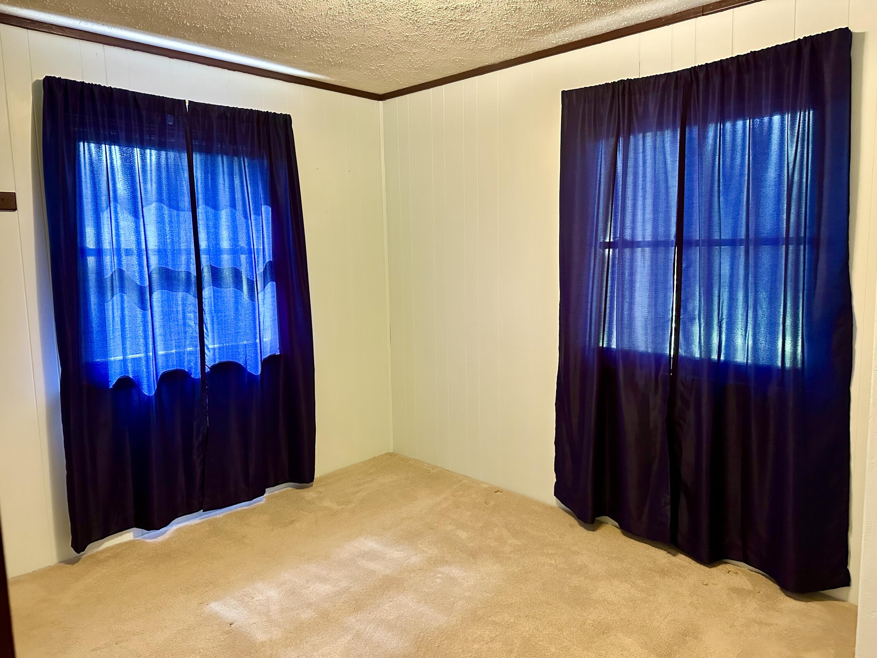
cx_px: 438
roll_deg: +0.8
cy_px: 329
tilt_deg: -6.6
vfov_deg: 56.8
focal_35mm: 24
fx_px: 608
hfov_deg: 71.6
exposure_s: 1/60
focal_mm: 6.86
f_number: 1.78
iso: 640
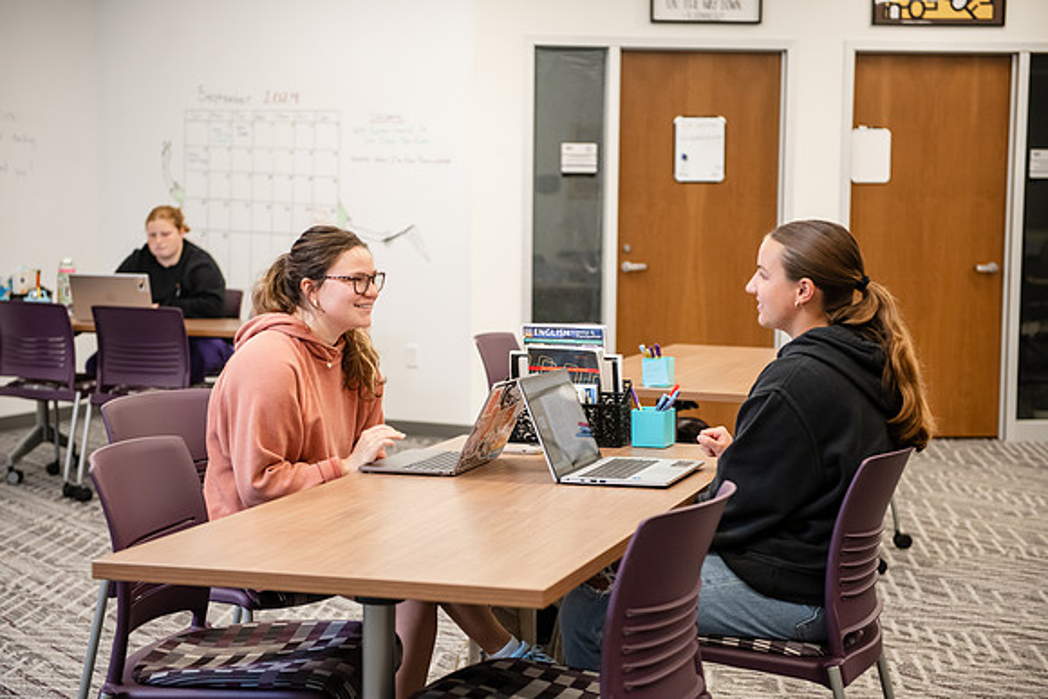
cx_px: 524
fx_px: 1747
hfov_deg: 33.4
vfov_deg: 22.6
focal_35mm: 60
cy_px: 350
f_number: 3.2
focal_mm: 60
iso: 1000
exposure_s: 1/200
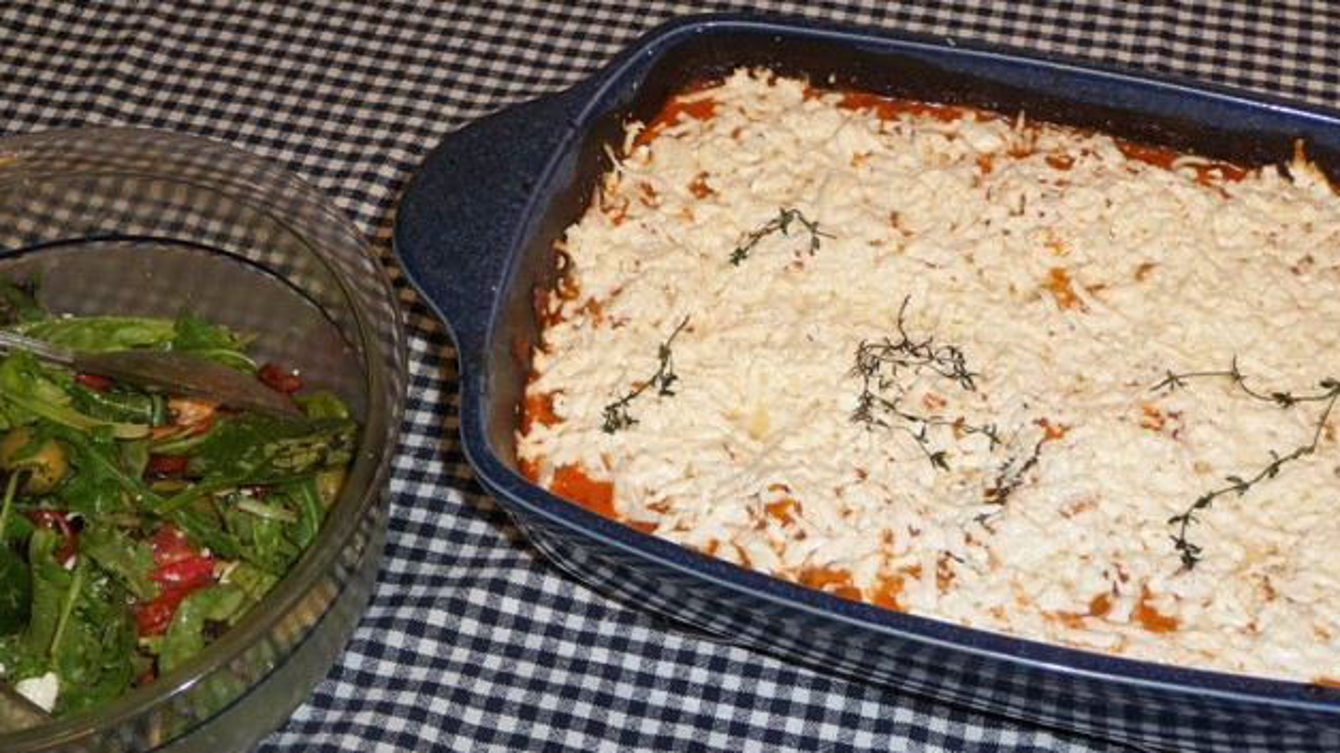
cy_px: 375
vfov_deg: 23.9
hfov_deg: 41.3
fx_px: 1776
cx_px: 666
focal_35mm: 50
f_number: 4.1
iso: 100
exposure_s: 1/30
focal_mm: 7.6
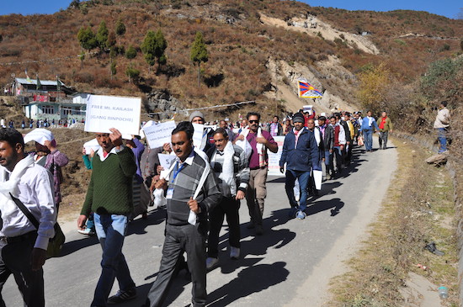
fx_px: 462
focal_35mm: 36
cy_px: 154
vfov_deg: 36.8
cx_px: 232
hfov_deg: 53.2
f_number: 11
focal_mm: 24
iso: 320
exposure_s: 1/500
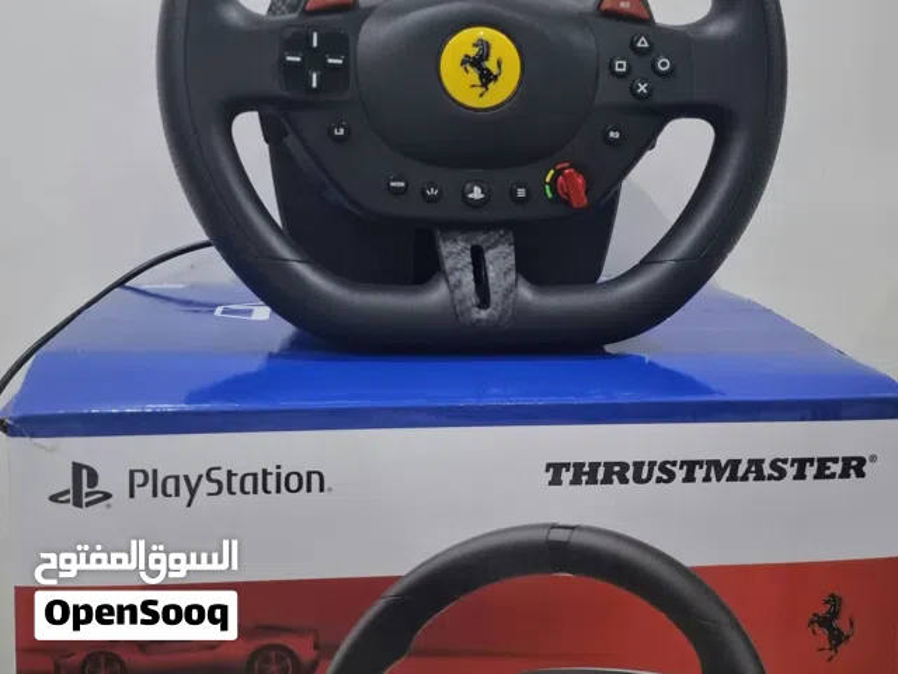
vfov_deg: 58.9
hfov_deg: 73.9
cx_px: 449
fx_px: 597
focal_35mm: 23
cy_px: 337
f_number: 1.8
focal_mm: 5.54
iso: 250
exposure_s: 1/30
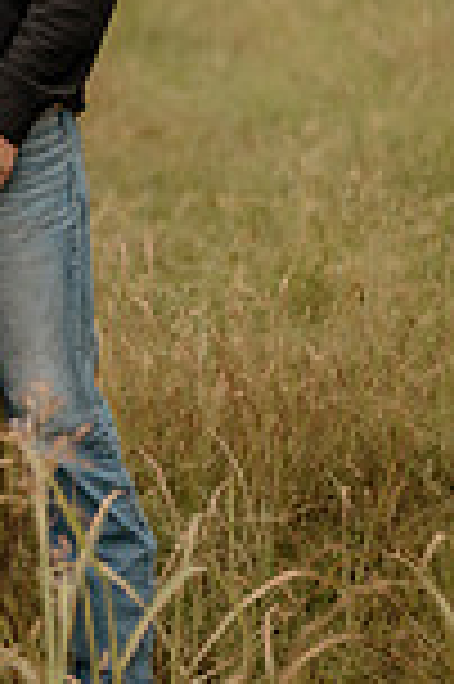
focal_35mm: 148
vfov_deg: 13.6
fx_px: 2806
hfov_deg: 9.0
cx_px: -209
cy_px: -40
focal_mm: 50
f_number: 1.8
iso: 200
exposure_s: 1/320
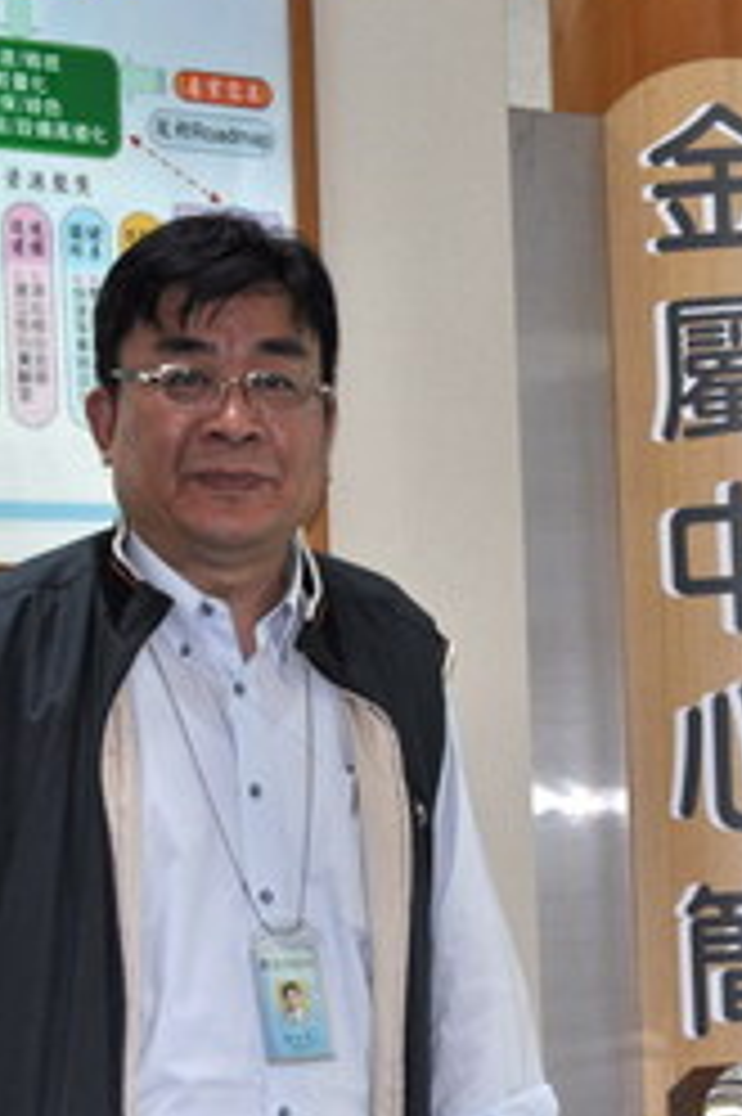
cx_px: 769
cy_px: 578
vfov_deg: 18.8
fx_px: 3374
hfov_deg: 12.4
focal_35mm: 109
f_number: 4.5
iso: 400
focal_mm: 30
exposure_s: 1/125
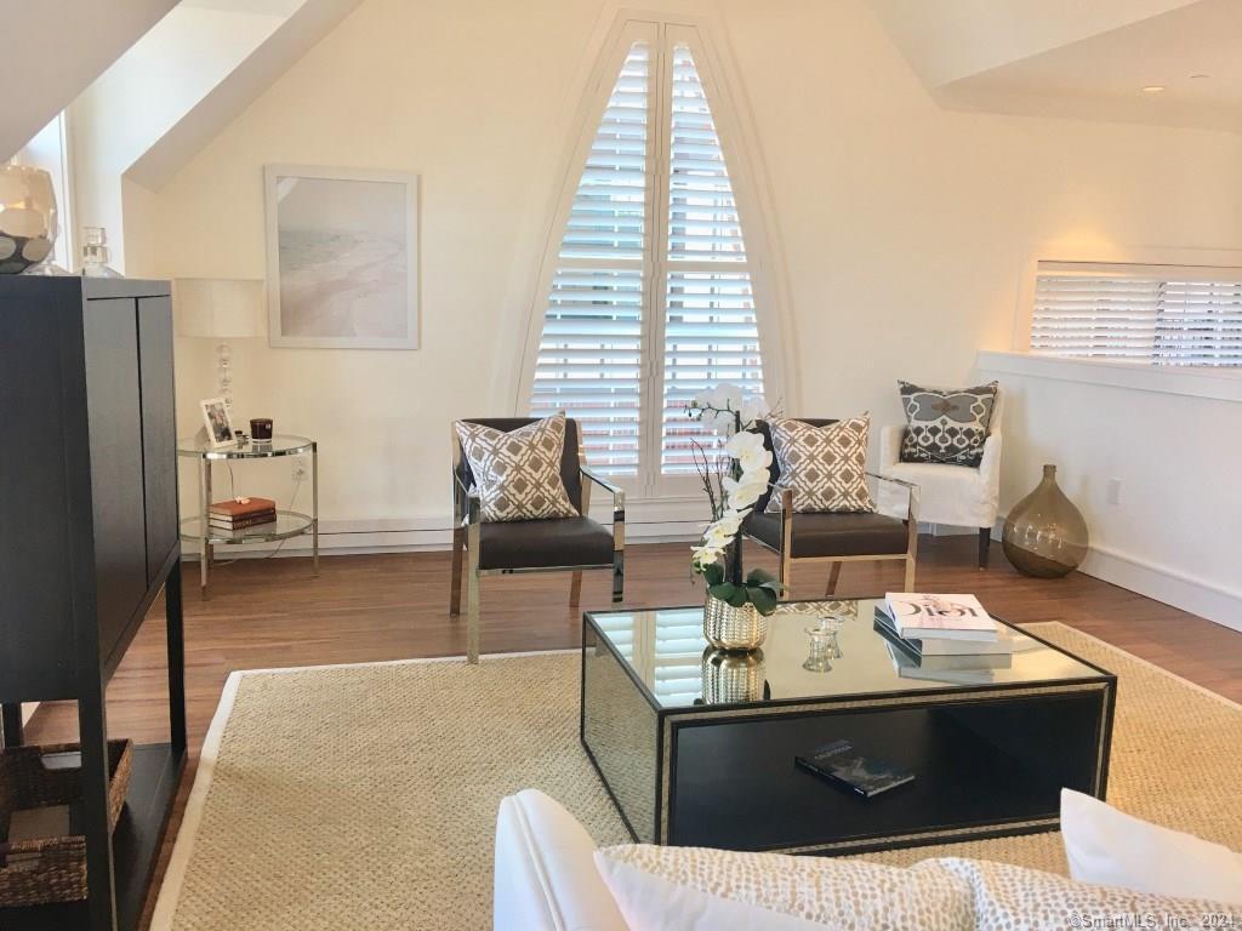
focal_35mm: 29
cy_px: 466
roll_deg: -1.2
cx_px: 621
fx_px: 1041
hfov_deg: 61.7
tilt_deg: -8.6
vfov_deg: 48.2
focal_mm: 4.15
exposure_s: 1/40
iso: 32
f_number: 2.2
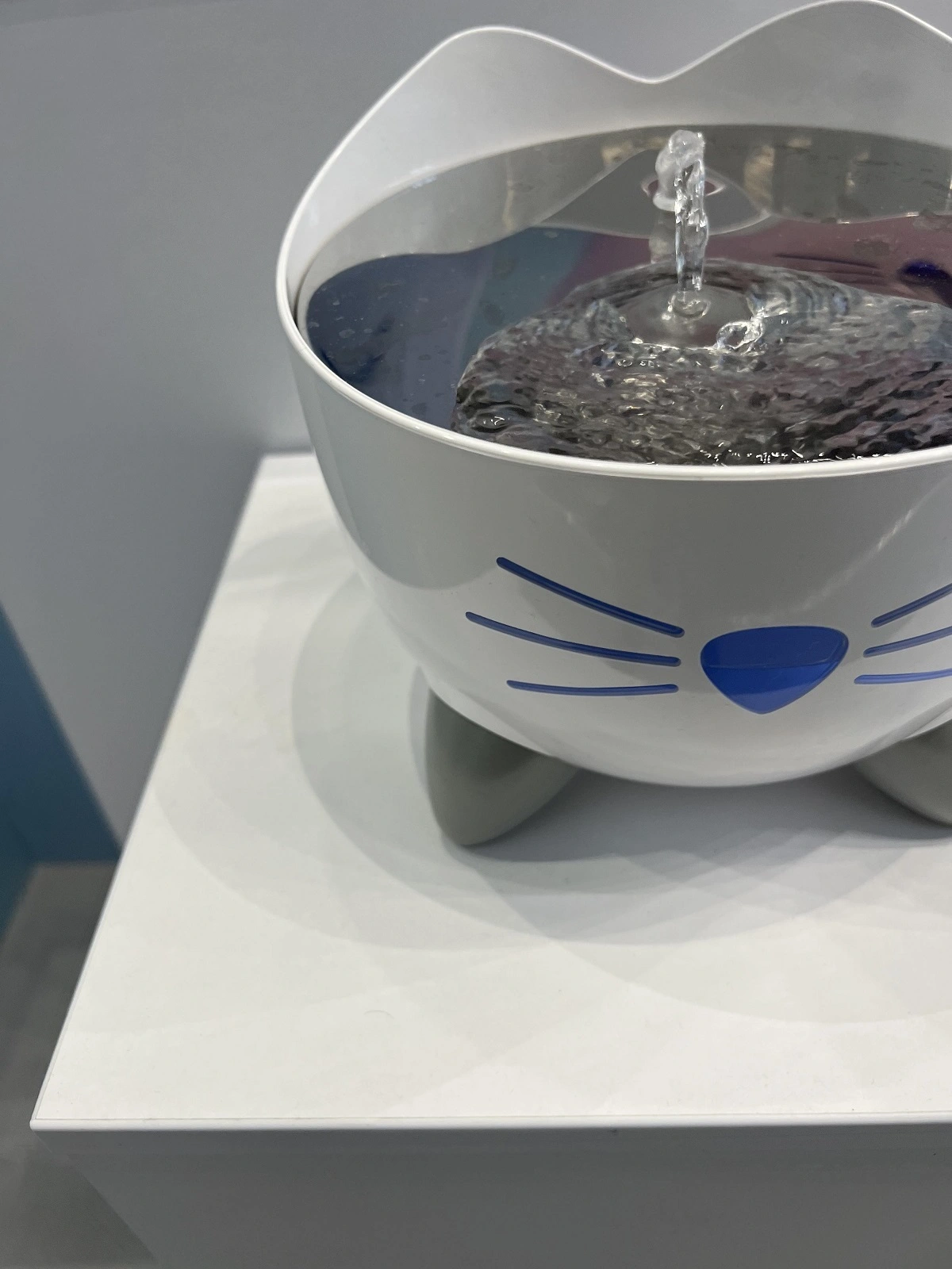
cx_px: 476
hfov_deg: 53.1
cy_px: 634
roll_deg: +3.7
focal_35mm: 26
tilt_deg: -40.4
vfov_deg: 67.3
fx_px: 953
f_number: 1.5
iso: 50
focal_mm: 5.7
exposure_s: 1/158
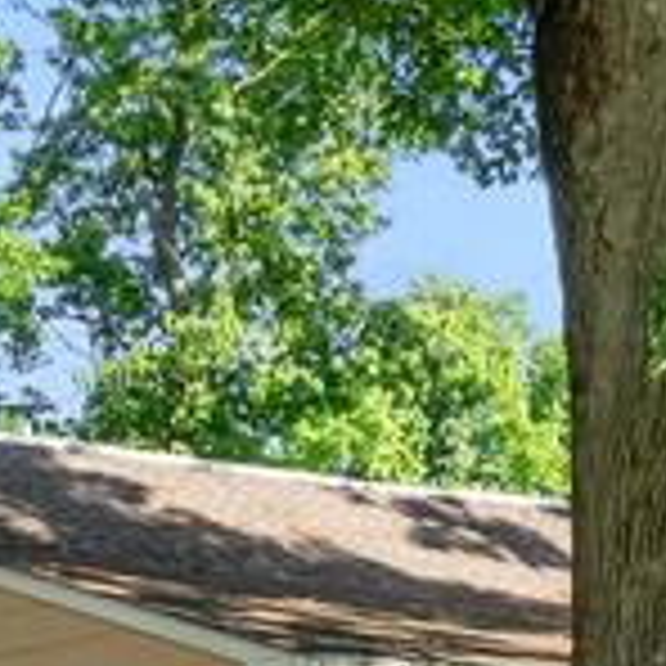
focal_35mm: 106
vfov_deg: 15.2
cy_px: 986
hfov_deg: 16.0
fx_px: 2307
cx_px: -40
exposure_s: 1/320
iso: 1000
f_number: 11
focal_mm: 18
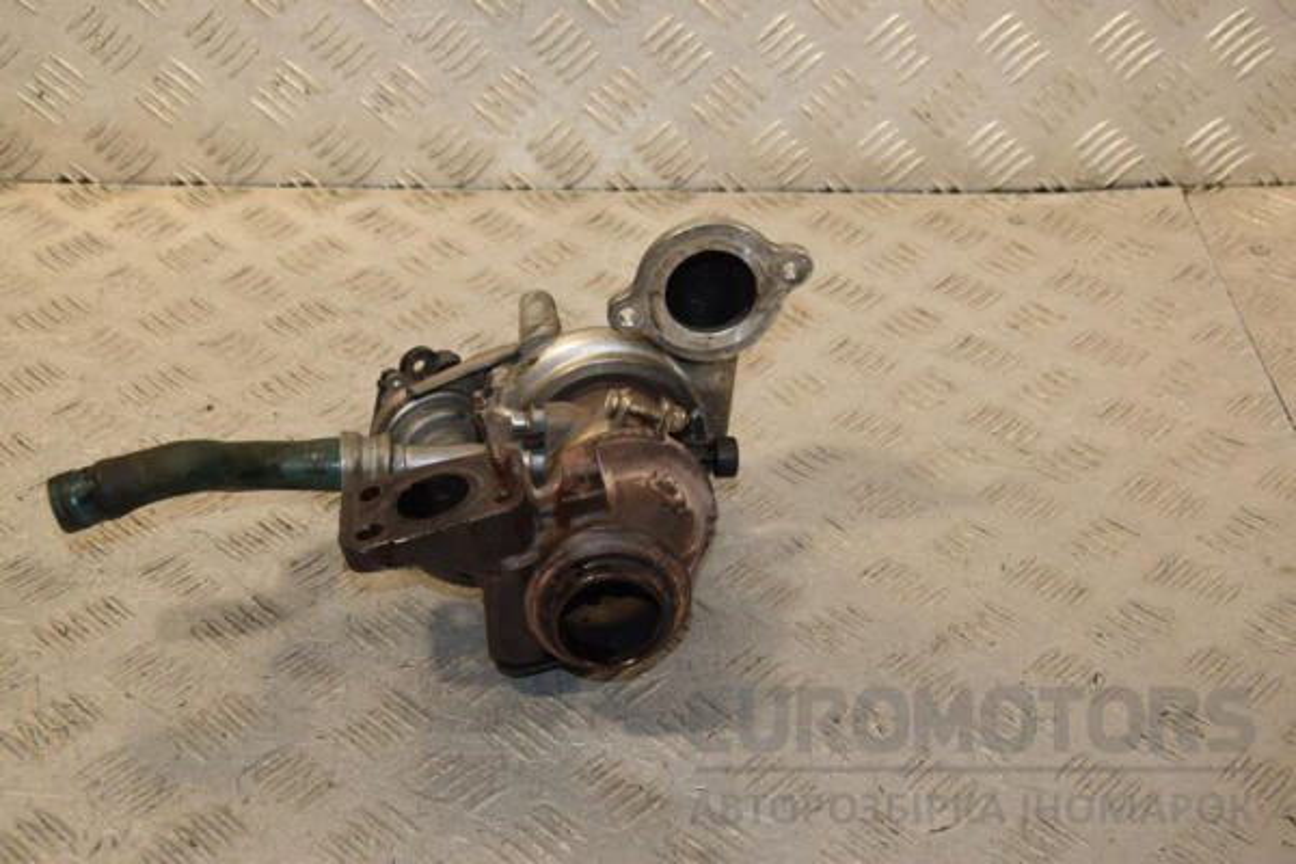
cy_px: 432
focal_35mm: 60
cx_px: 648
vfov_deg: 22.6
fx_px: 2160
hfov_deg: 33.4
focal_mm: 40
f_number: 7.1
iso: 800
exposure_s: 1/200
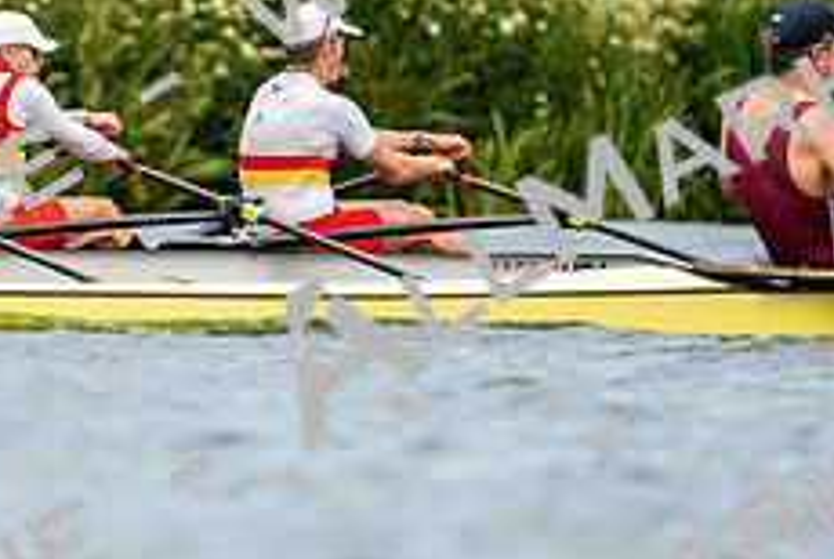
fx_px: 28113
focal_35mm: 1212
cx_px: -25
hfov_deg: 1.7
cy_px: 107
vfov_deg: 1.1
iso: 320
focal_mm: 481
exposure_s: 1/2000
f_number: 6.3
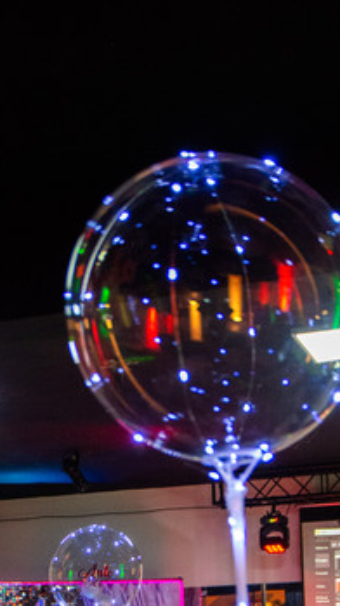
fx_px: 1204
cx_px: 126
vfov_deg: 27.2
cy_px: 549
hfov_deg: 16.1
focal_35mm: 75
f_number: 3.2
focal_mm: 26
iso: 2500
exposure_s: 1/80
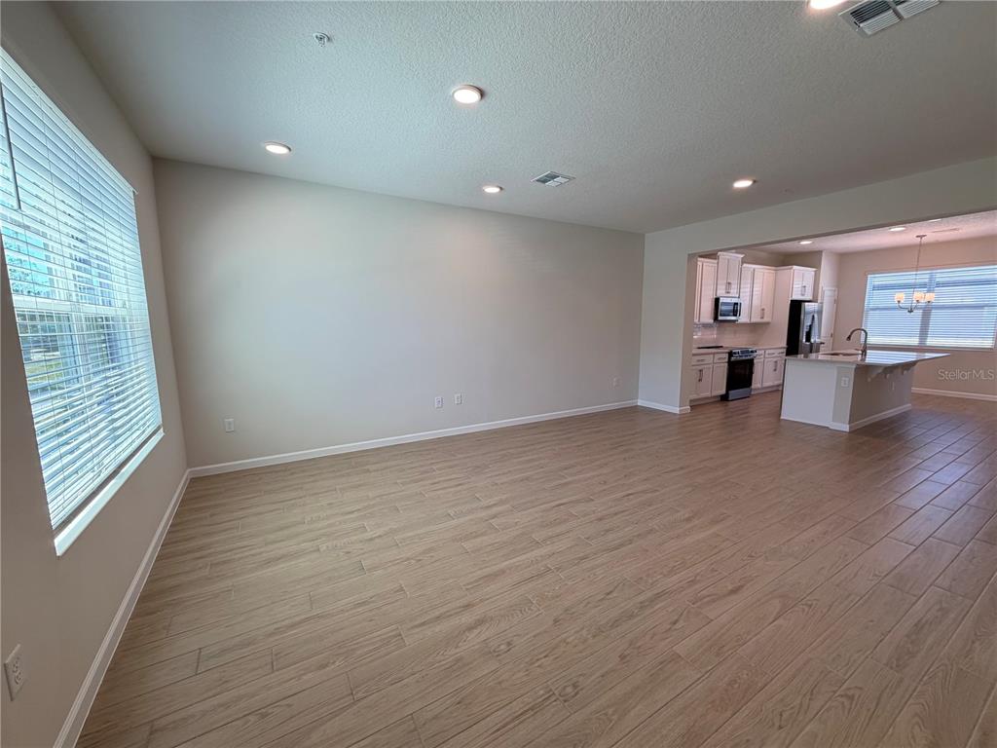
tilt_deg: -7.5
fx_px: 403
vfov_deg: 85.7
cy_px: 374
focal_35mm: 14
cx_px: 498
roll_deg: +0.4
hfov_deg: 102.1
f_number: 2.2
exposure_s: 1/120
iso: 160
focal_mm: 2.22
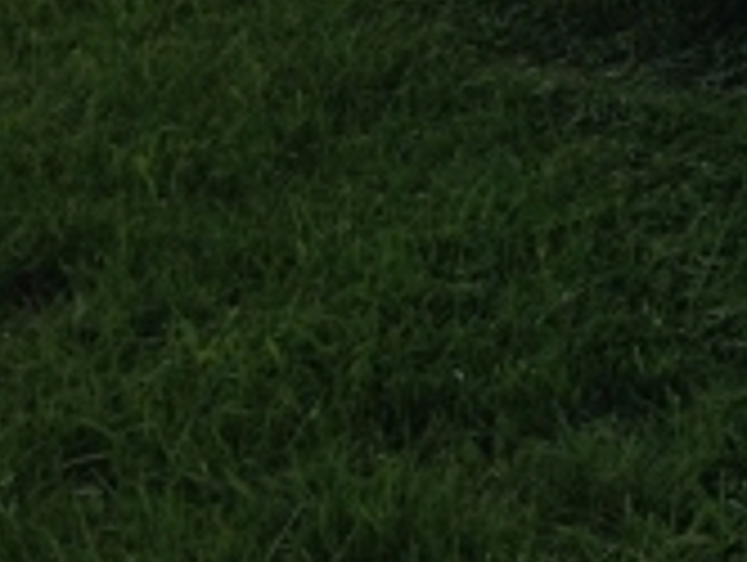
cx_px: 1256
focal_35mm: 127
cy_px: -247
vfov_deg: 11.3
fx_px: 2745
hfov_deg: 14.1
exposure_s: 1/371
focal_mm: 4.12
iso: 50
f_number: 2.4
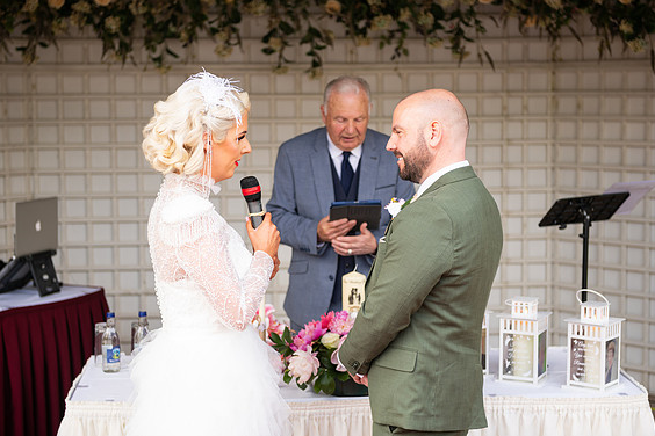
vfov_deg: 18.9
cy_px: 214
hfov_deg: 28.1
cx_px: 326
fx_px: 1310
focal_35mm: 72
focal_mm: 70
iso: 100
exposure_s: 1/160
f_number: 3.5
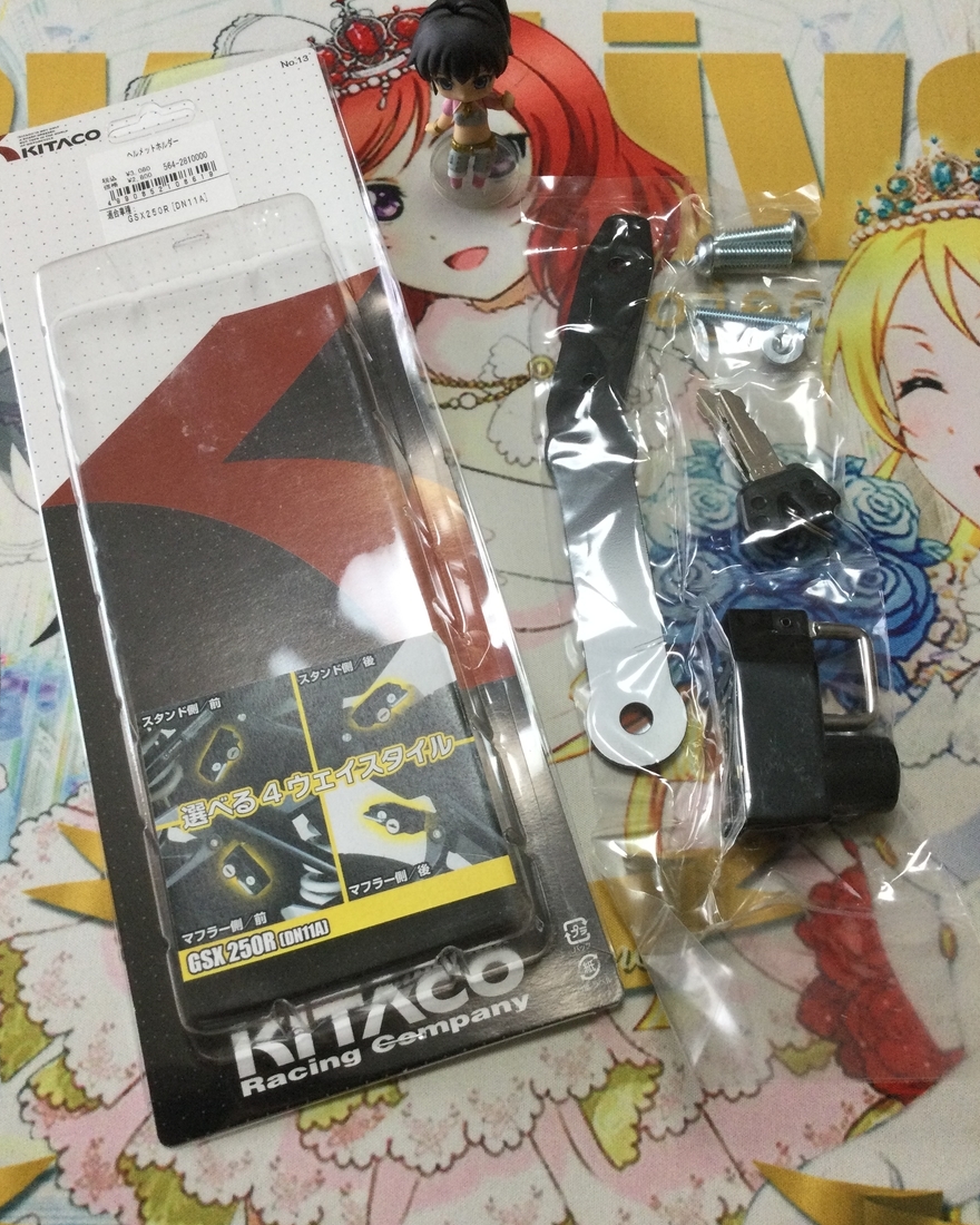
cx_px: 483
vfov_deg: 54.2
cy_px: 630
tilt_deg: -67.5
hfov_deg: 44.5
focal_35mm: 33
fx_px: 1196
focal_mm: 3.3
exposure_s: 1/30
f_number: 2.4
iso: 50
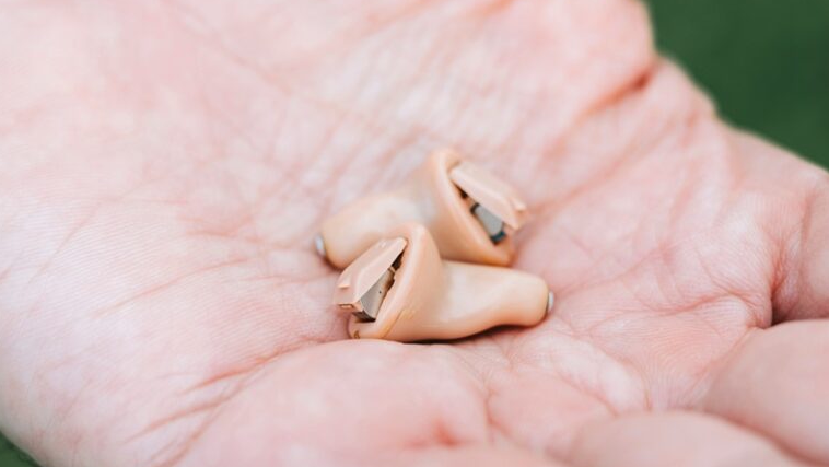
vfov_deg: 22.6
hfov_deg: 39.2
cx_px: 413
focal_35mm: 53
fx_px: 1165
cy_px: 266
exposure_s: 1/250
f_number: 3.5
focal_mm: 50
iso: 250
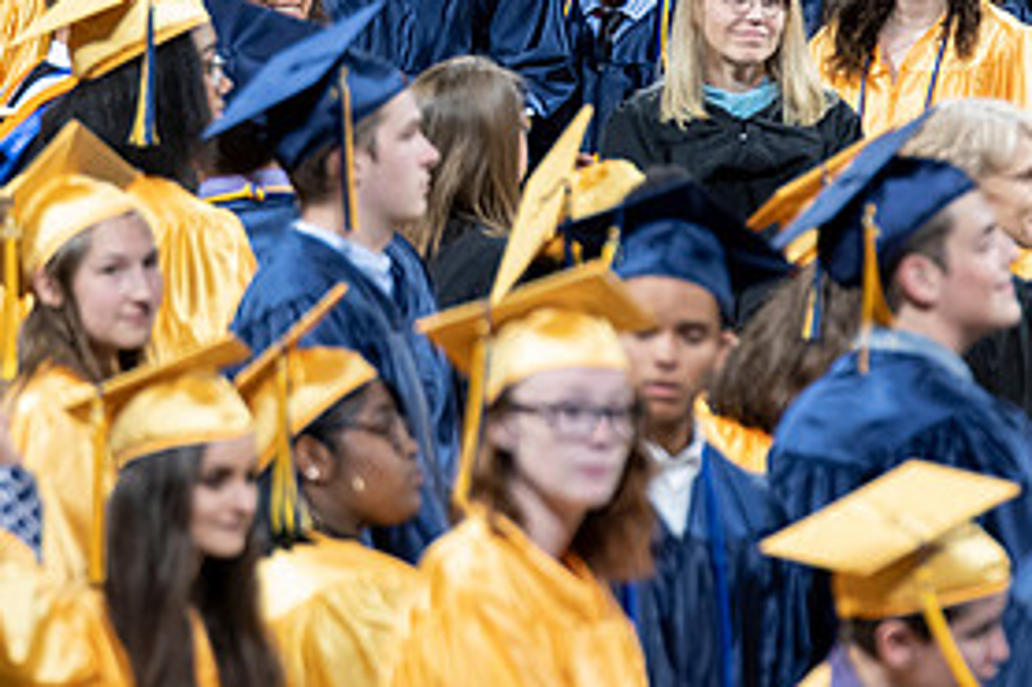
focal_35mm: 569
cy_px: -105
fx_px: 16301
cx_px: 324
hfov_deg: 3.6
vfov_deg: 2.4
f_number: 3.5
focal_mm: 200
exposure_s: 1/100
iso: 1000
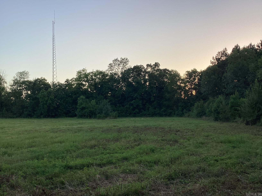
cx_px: 131
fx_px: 235
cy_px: 98
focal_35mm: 31
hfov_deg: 58.4
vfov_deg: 45.4
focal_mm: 3.3
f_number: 2.4
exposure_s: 1/134
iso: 25
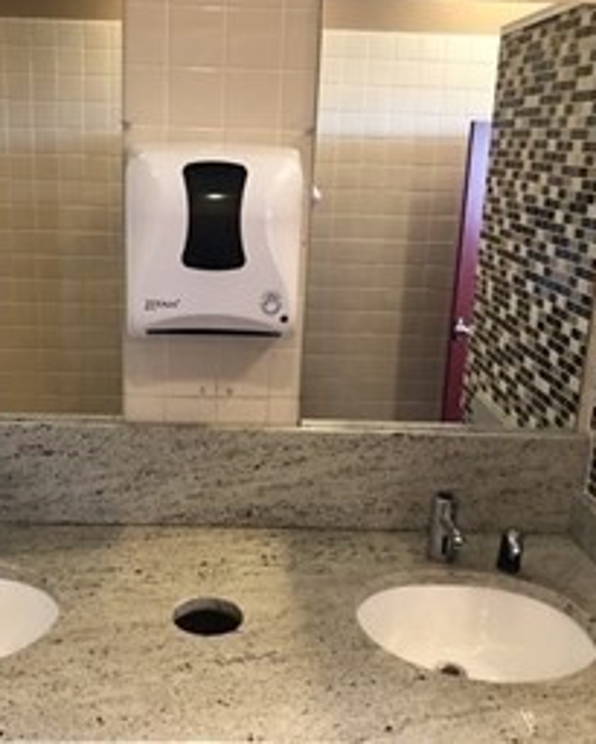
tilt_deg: -15.4
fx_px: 815
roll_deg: -2.3
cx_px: 235
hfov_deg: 40.0
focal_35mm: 37
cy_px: 369
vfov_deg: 49.1
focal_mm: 3.99
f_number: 1.8
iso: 50
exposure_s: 1/15
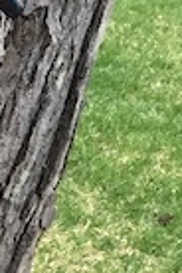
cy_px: 489
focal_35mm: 175
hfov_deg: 7.5
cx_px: -196
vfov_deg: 11.0
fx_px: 1327
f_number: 2.2
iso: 40
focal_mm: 4.15
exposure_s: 1/120
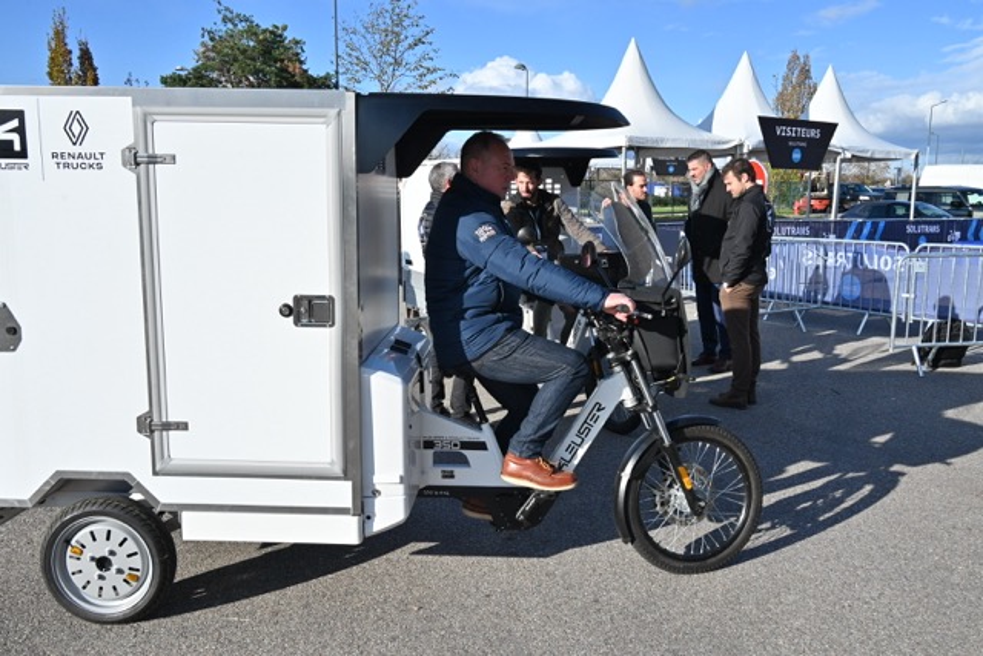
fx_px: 765
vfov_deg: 46.4
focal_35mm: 28
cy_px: 328
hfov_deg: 65.5
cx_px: 492
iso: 640
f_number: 13
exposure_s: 1/640
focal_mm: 28
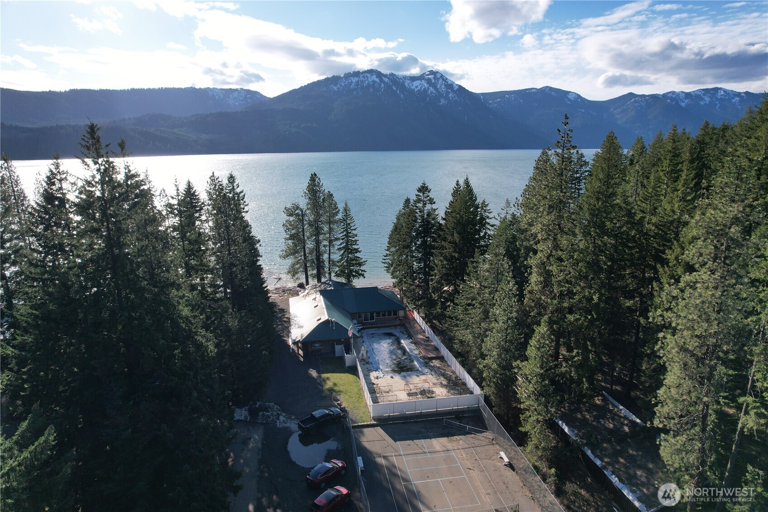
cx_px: 384
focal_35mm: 22
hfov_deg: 78.6
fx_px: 469
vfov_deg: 57.2
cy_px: 256
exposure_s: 1/2000
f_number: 2.8
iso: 100
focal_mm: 8.38
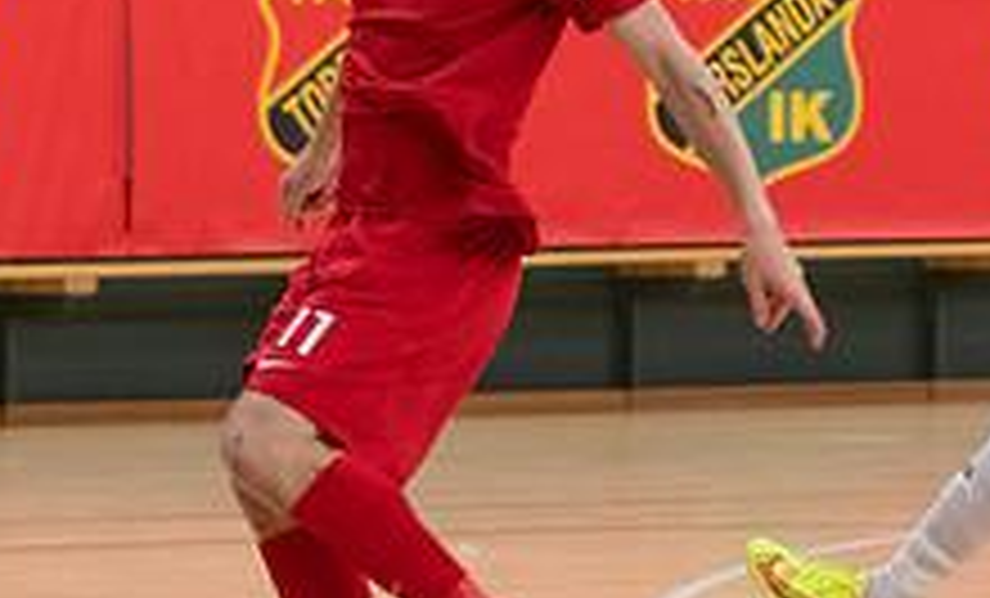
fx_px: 9144
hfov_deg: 6.2
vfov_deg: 3.7
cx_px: 498
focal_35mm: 342
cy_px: 497
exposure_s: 1/800
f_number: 2.8
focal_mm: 70
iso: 640
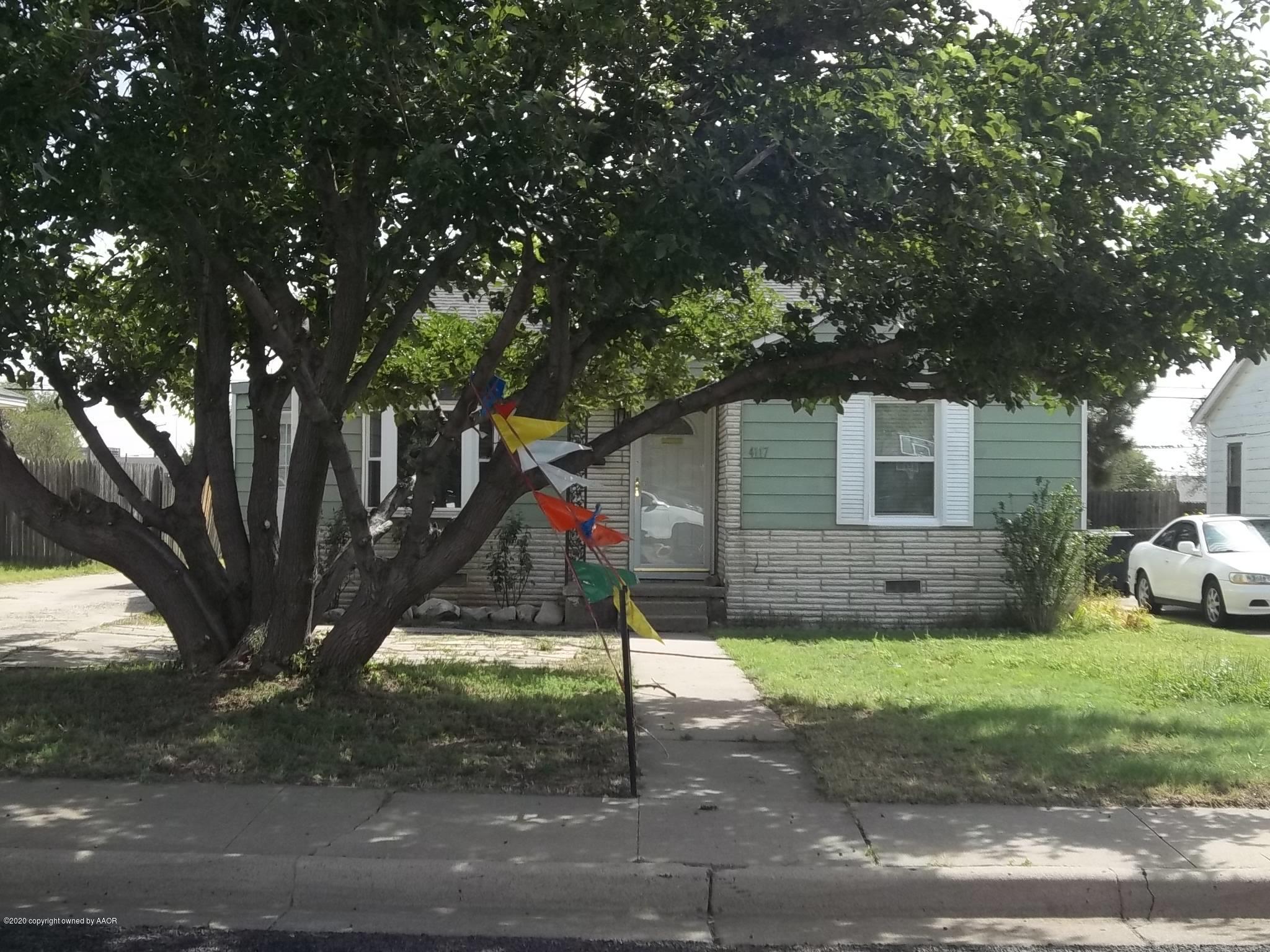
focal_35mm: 44
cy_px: 476
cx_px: 635
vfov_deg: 32.9
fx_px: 1614
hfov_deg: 42.9
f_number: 4.5
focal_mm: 7.8
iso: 80
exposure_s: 1/320
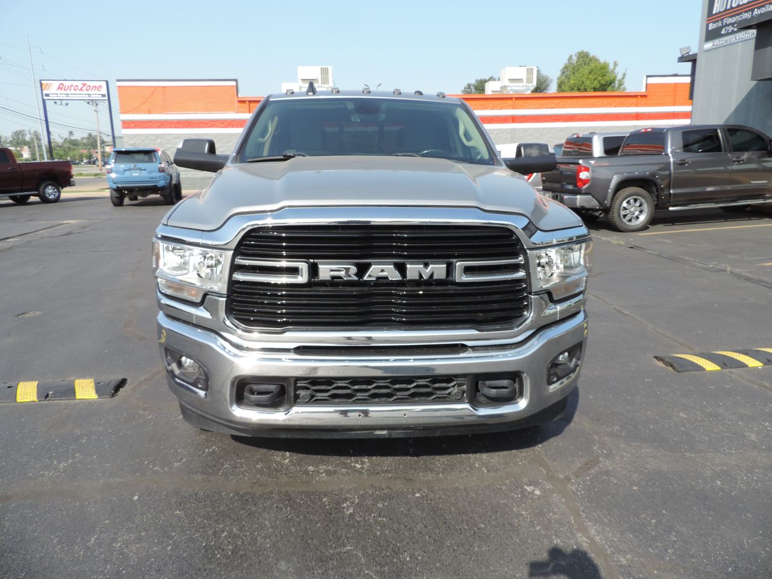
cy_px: 290
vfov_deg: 56.8
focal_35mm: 24
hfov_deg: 71.6
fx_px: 535
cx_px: 386
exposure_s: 1/640
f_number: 3
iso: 80
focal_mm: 4.3
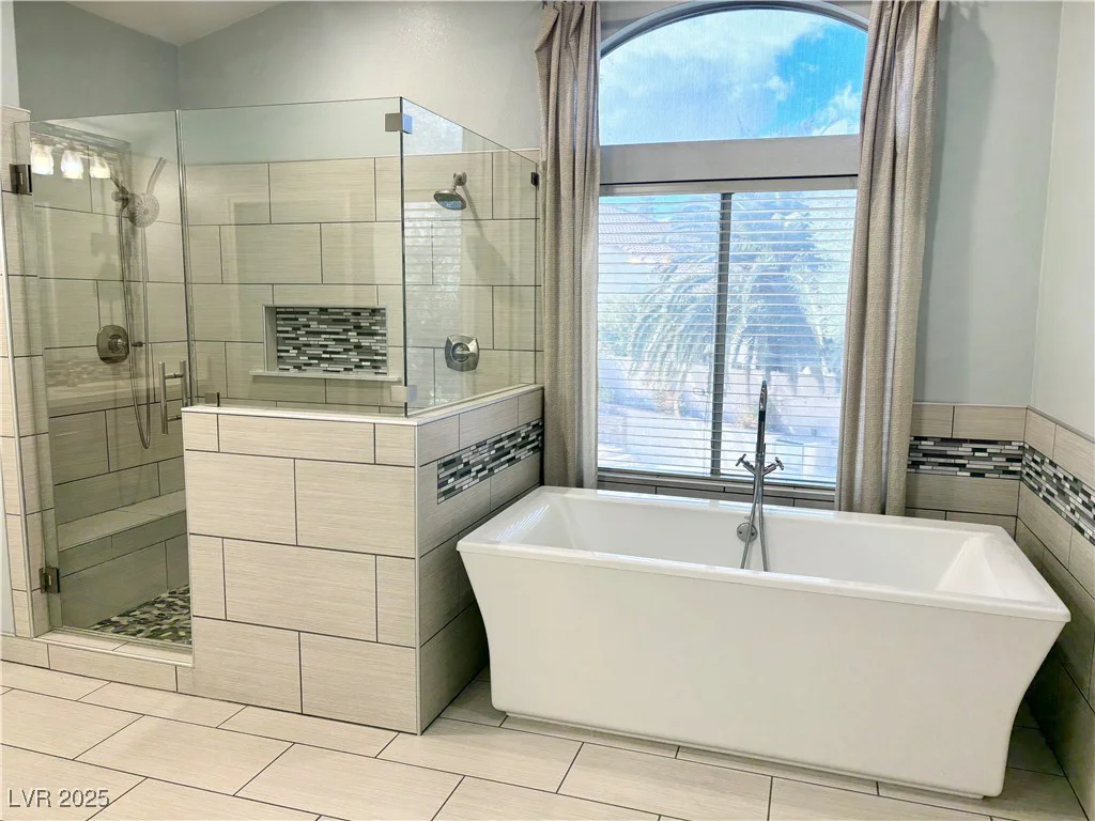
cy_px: 410
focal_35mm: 26
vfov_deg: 53.1
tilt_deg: -8.2
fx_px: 822
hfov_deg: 67.3
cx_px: 548
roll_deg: +0.1
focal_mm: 5.96
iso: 80
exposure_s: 1/120
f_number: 1.6
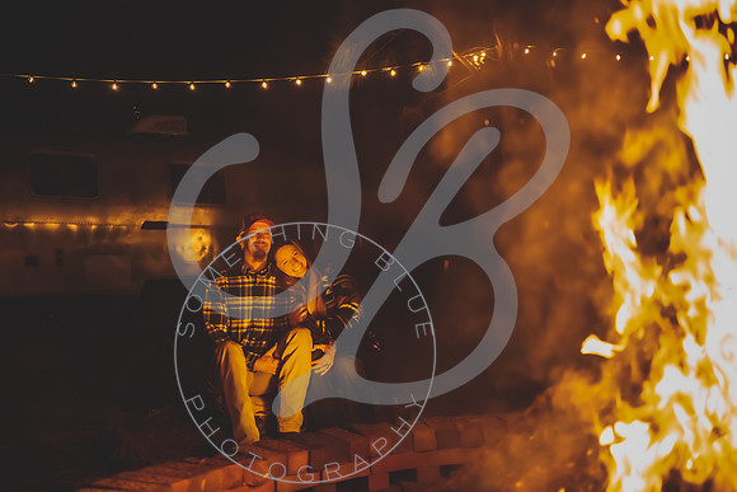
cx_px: 368
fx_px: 819
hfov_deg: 48.4
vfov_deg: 33.4
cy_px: 246
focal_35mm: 40
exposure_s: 1/160
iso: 4000
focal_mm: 40
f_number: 2.8
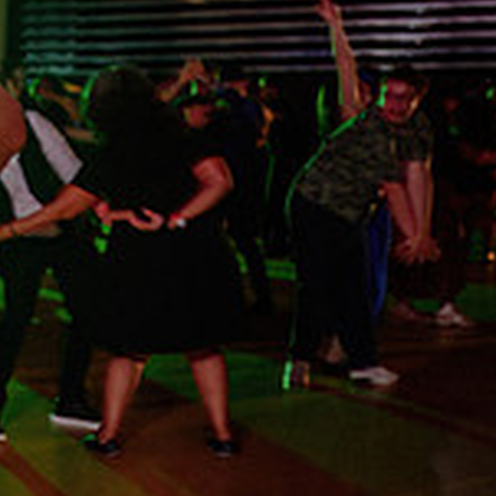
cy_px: 307
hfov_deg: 16.8
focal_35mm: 90
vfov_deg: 19.3
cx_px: -322
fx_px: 1459
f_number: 2.8
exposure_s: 1/40
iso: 800
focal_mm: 24
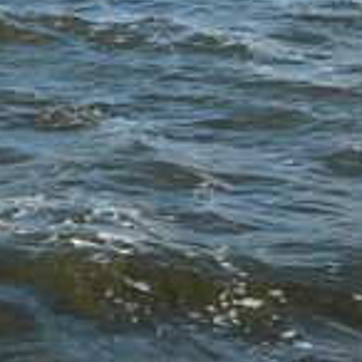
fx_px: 1609
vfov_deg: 12.6
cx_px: -164
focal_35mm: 136
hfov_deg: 12.3
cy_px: -25
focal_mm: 4.6
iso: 100
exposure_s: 1/500
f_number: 5.6
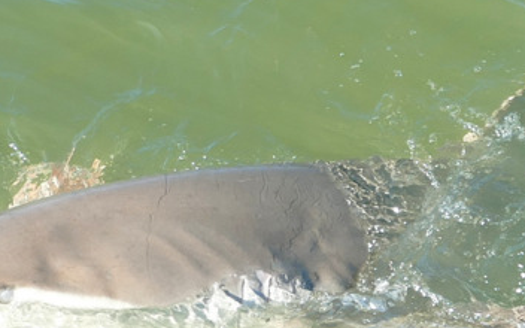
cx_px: 231
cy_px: 268
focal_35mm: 66
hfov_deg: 31.0
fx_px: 944
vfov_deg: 19.5
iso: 125
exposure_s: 1/640
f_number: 3.1
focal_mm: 13.97
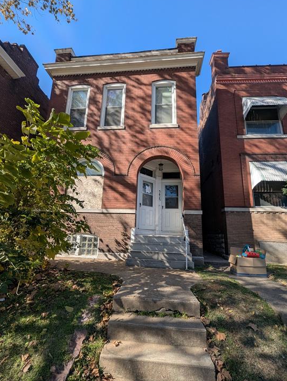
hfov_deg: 85.8
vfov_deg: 101.9
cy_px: 197
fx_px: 154
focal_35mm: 14
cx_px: 144
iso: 43
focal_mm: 1.95
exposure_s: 1/752
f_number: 2.2
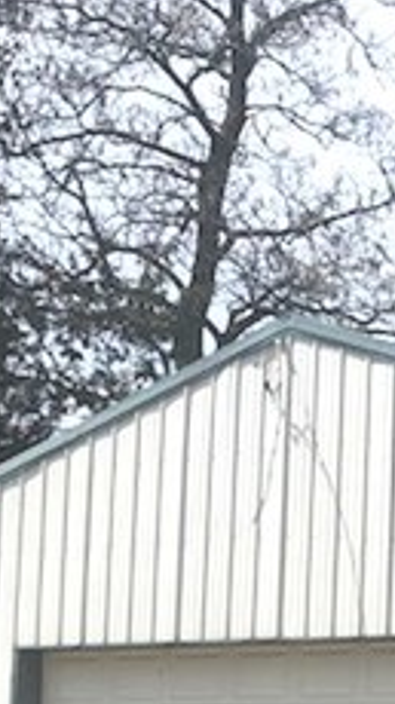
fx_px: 1586
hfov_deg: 12.2
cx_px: 839
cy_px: 609
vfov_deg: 24.4
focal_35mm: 85
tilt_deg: +4.6
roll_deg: +0.1
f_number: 1.8
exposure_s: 1/3436
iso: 25
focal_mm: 3.99
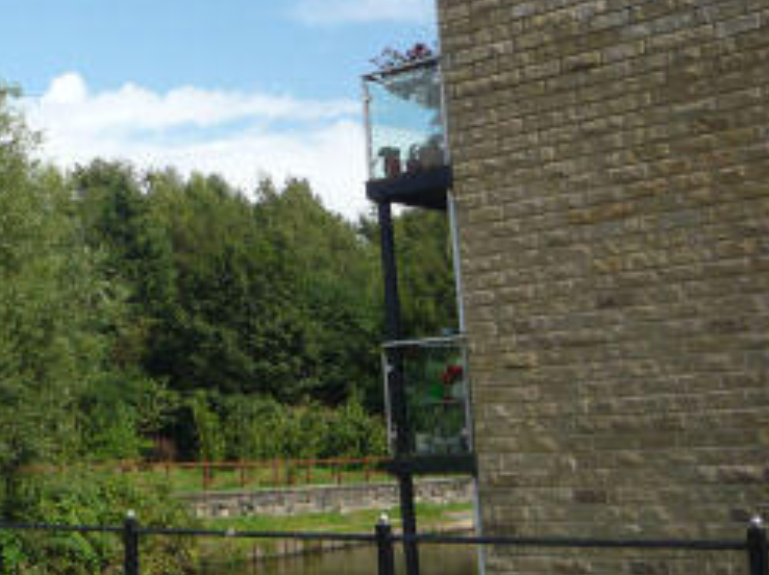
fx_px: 1354
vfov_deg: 23.9
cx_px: 75
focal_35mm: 61
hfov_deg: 30.3
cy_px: 214
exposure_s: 1/400
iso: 100
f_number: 5
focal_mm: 5.2
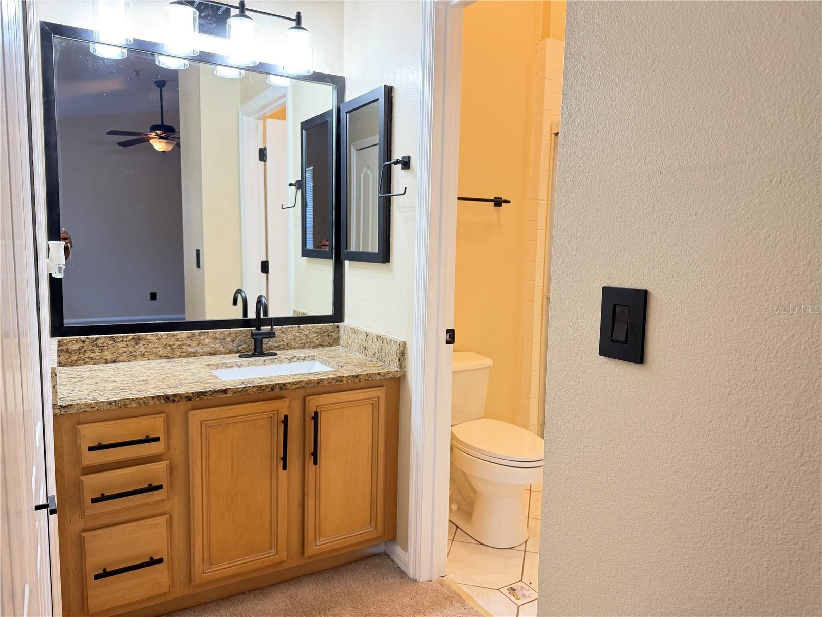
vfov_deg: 56.8
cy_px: 308
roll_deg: -0.7
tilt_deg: -7.0
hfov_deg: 71.6
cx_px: 411
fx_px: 570
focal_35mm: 24
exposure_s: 1/60
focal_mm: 6.76
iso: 250
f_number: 1.78
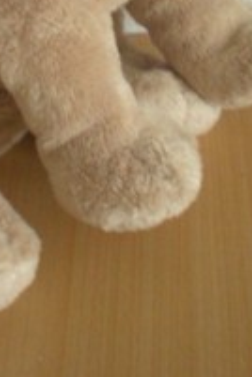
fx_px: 1071
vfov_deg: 19.2
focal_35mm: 102
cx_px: 6
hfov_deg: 13.3
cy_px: -36
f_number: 3.1
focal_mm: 6.3
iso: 336
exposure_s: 1/8
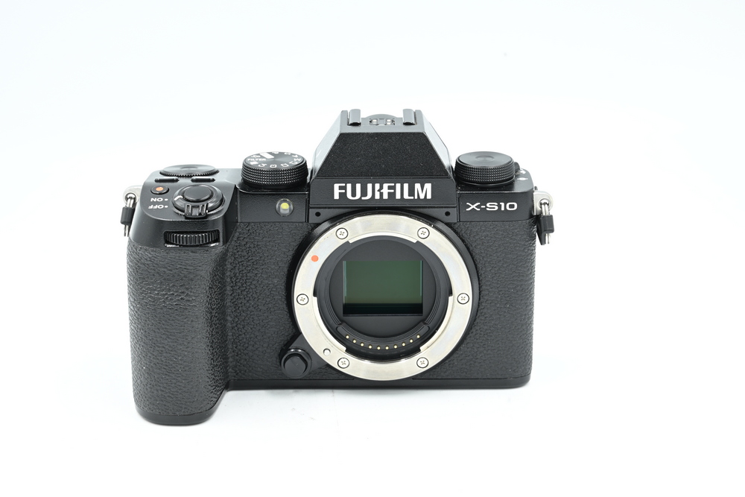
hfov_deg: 27.3
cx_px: 372
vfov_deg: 18.4
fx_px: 1532
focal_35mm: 74
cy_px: 248
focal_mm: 74
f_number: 14
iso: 100
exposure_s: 1/6
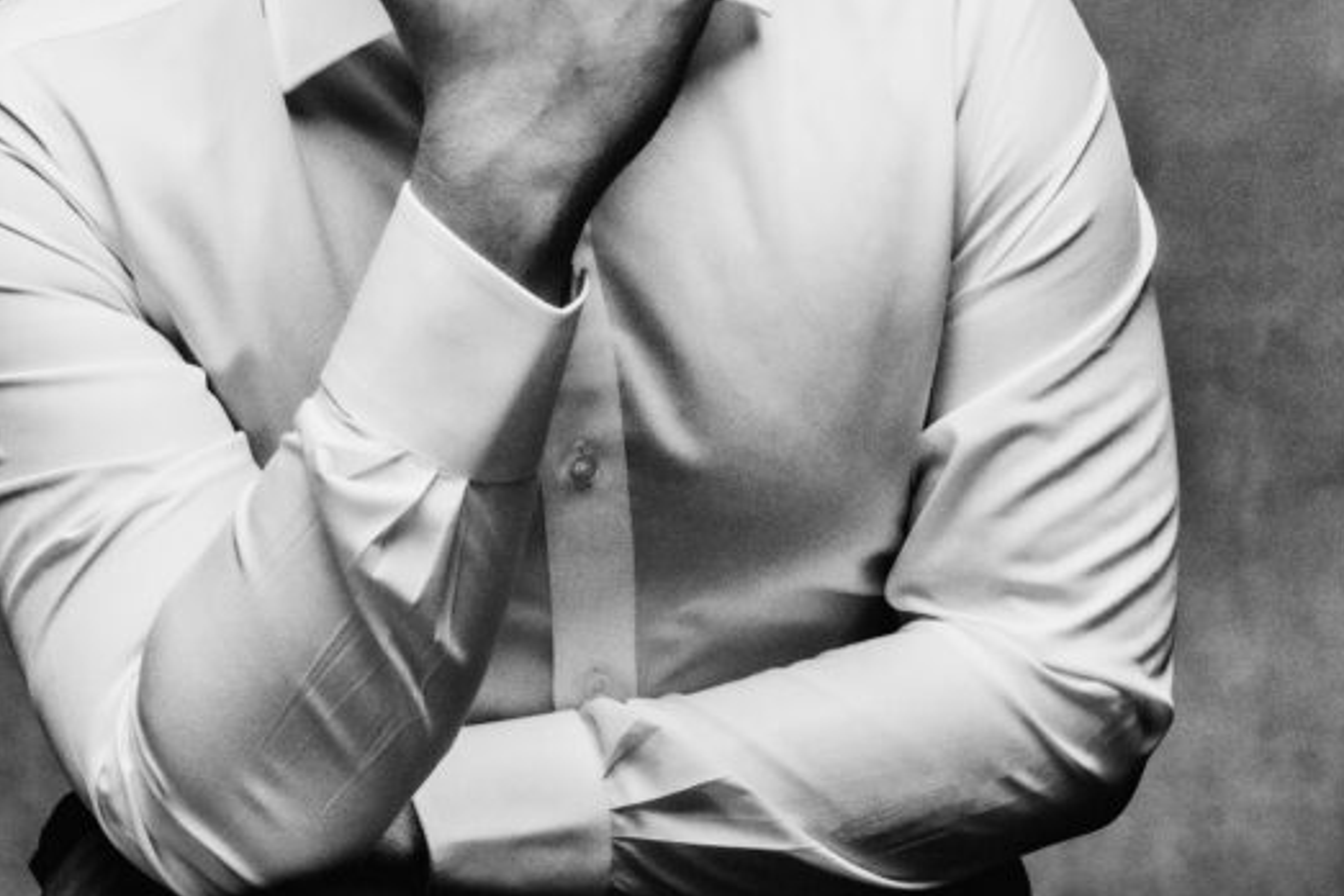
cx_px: 642
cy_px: 64
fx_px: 4817
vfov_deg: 10.6
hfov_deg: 15.9
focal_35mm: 129
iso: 640
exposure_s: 1/160
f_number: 6.3
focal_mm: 50
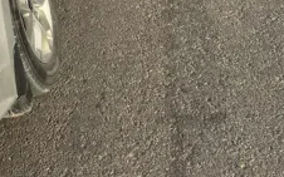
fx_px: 603
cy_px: -62
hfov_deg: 23.1
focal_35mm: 78
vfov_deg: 15.8
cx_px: -99
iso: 50
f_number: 1.5
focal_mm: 5.7
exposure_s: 1/2632
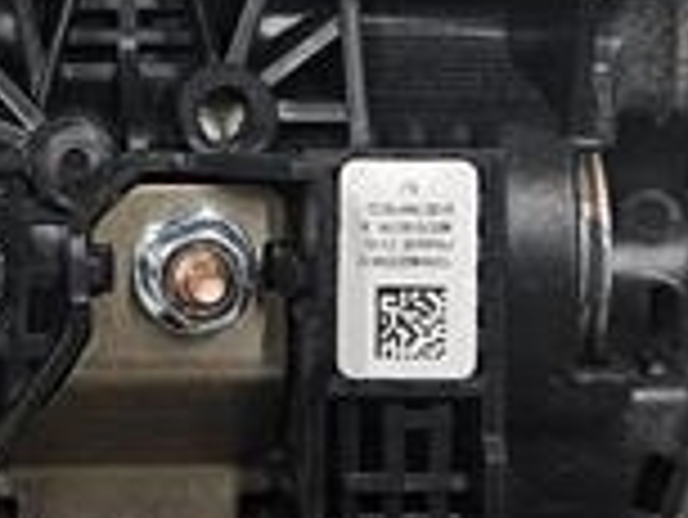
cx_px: -27
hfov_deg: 19.7
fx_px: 1910
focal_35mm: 96
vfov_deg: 15.2
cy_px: 9
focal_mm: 5.4
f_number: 1.8
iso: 400
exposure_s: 1/100
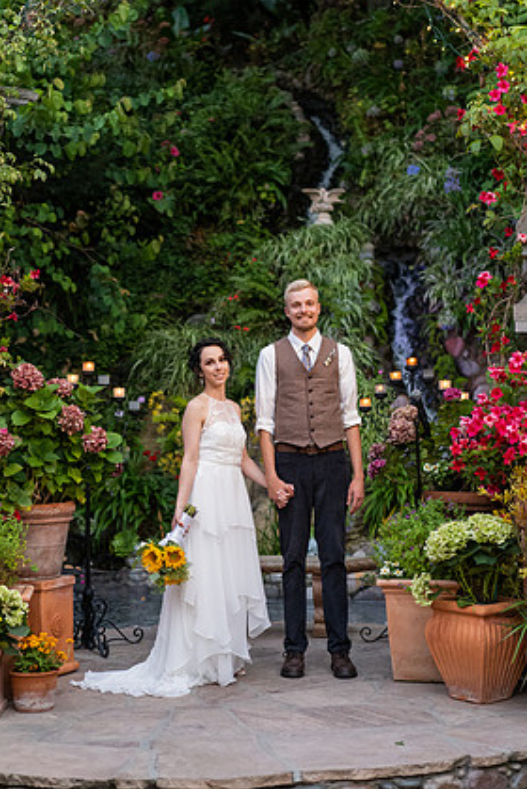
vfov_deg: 33.9
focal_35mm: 59
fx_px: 1293
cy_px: 367
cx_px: 247
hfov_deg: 23.0
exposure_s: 1/320
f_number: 2.2
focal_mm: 55
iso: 500
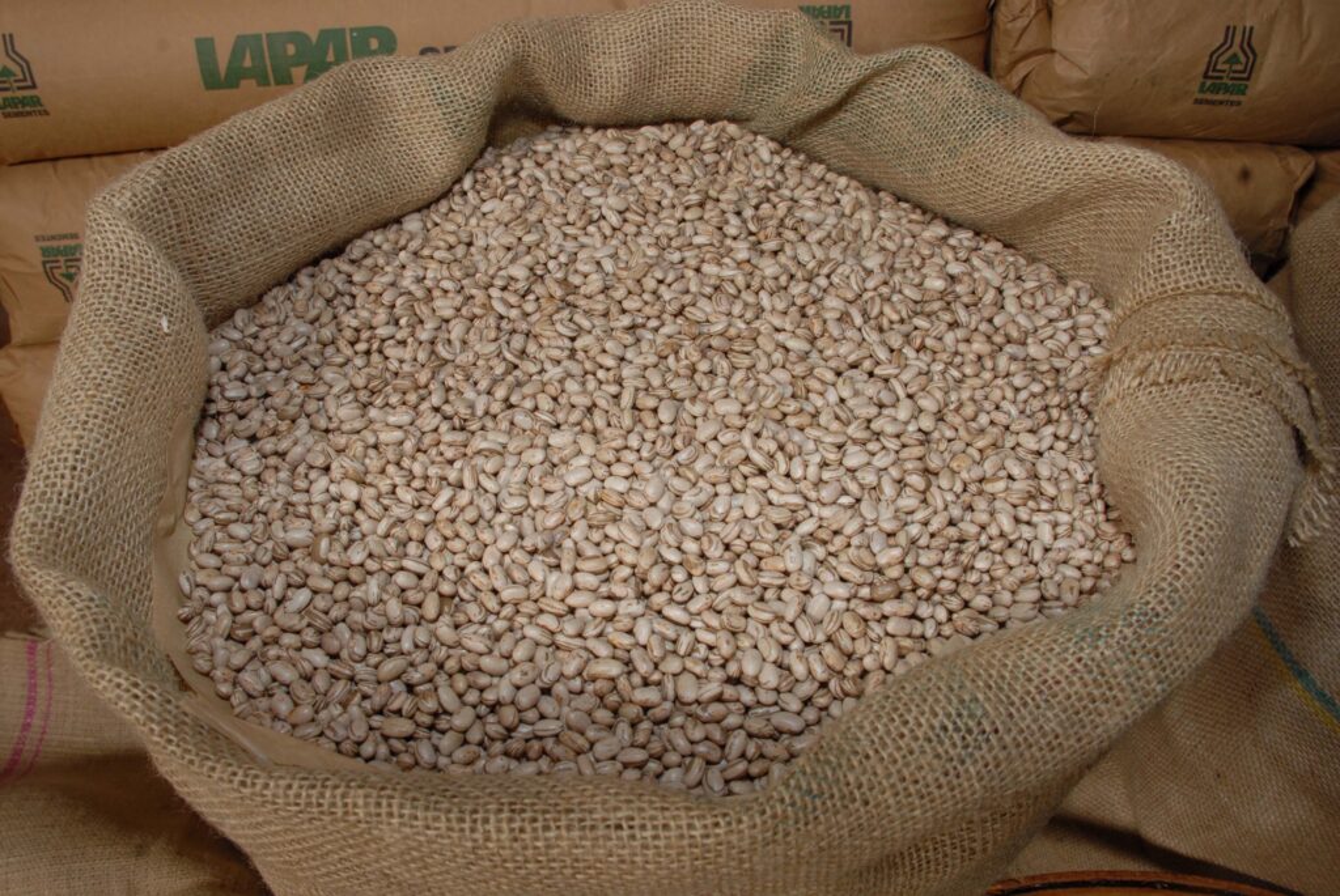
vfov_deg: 43.7
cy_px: 448
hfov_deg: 61.9
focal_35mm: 30
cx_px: 670
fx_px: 1118
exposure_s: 1/60
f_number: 11
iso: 250
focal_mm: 20
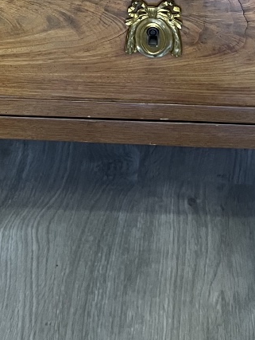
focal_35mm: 73
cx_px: 172
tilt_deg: -31.0
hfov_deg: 20.1
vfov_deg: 23.3
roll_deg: +0.4
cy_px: -115
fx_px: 716
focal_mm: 5.1
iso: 200
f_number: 1.6
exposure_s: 1/60
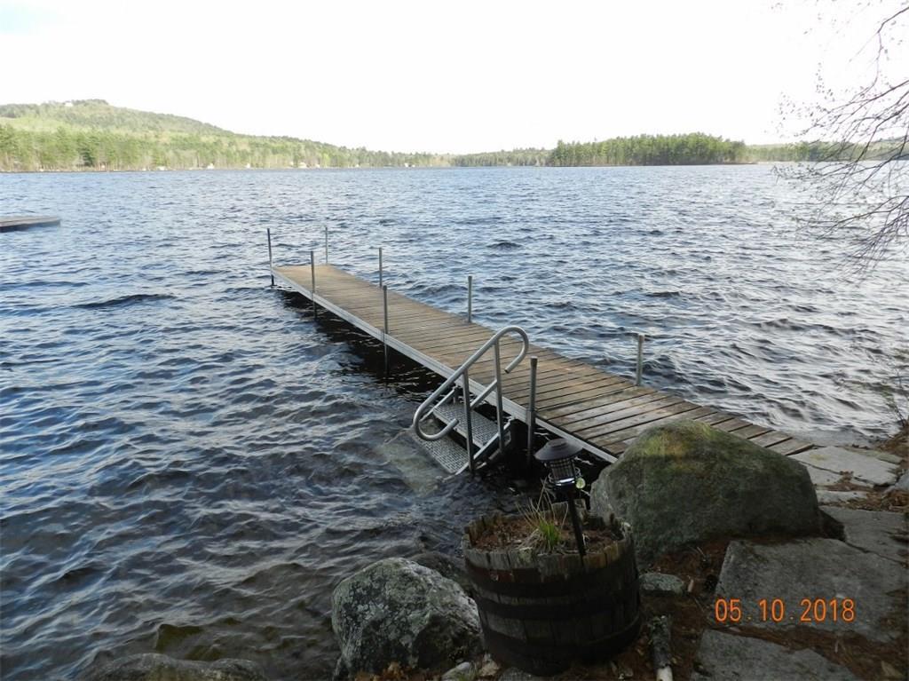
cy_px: 340
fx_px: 604
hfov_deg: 74.0
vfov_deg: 58.8
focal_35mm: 23
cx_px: 454
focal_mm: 4
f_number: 3.4
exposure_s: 1/400
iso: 160
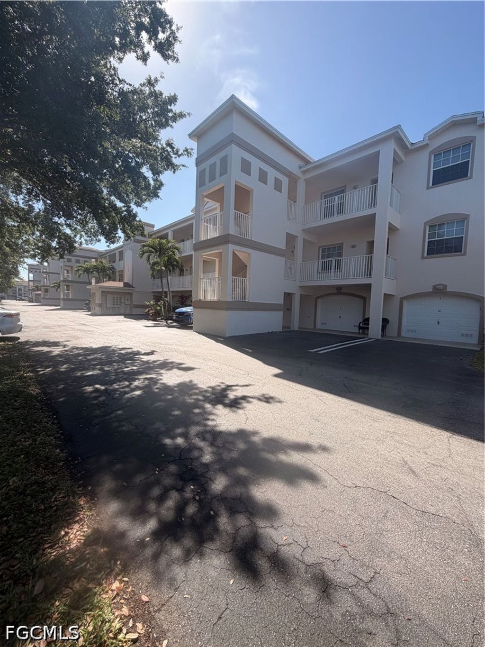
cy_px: 324
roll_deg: -3.4
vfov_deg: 102.1
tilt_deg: -3.9
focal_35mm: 14
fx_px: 261
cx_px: 242
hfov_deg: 85.7
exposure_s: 1/770
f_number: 2.2
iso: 32
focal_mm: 2.22
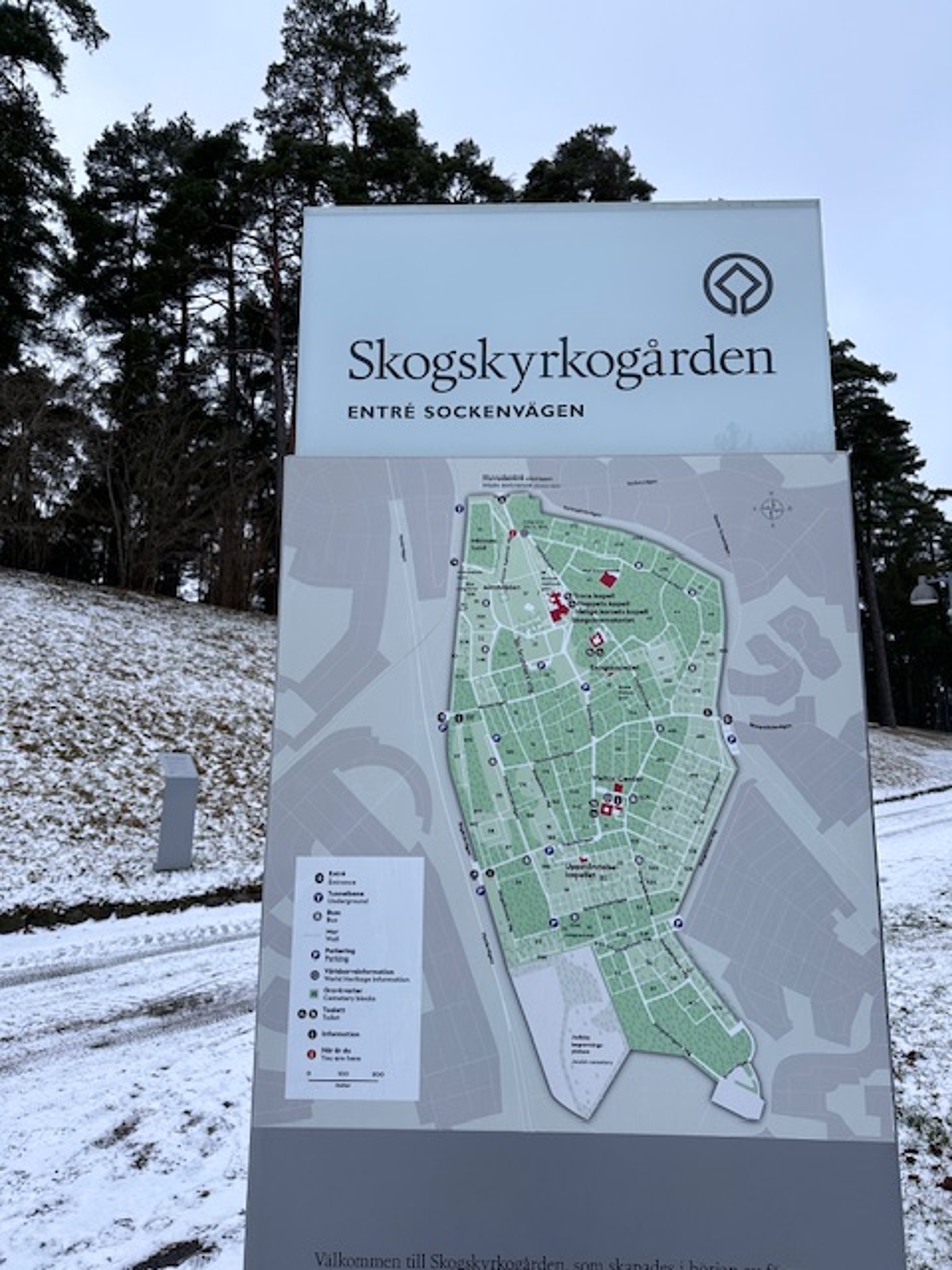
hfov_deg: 56.8
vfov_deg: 71.6
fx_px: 880
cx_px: 476
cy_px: 635
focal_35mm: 24
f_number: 1.78
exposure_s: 1/1131
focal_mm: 6.86
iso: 80
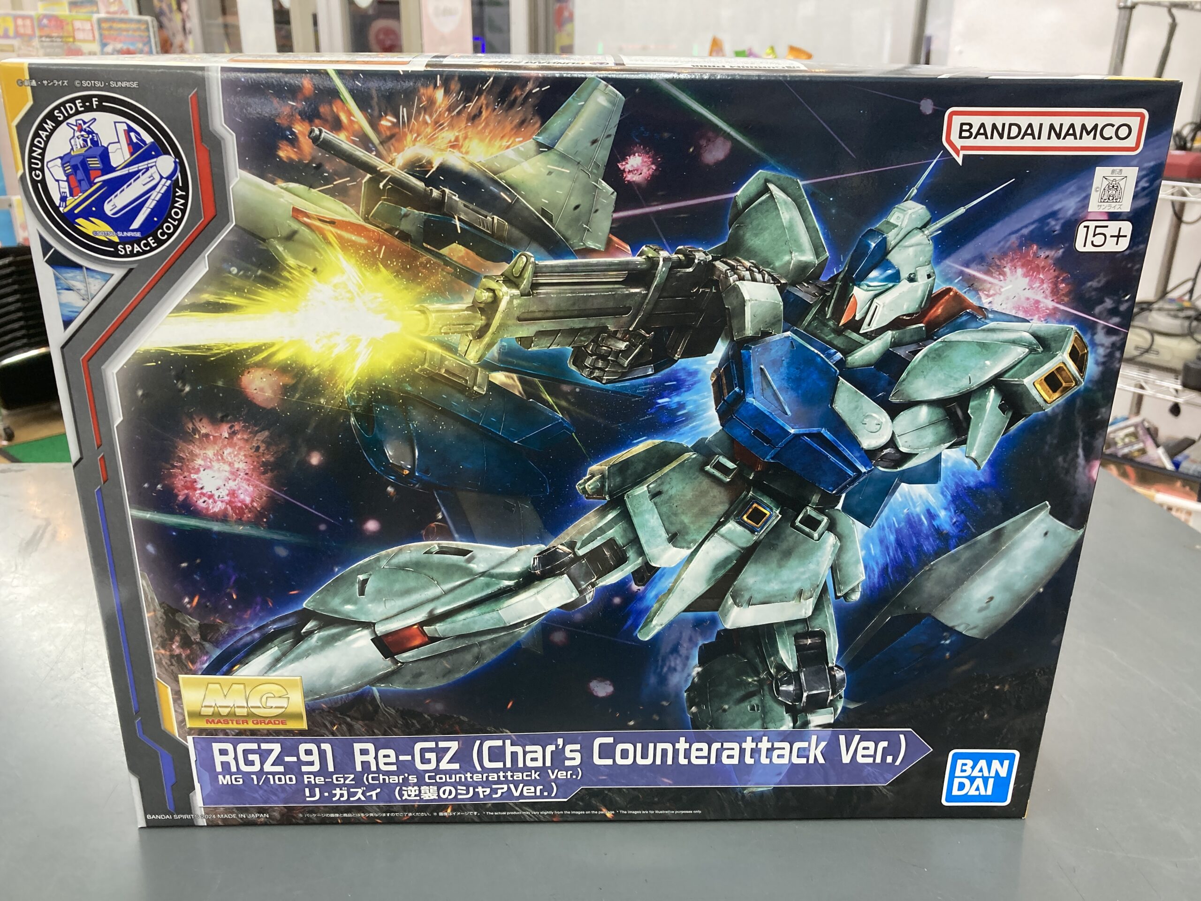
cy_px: 450
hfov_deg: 63.4
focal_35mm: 28
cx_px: 600
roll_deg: -0.5
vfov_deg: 49.7
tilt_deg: -20.2
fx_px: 971
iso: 100
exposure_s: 1/60
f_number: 1.8
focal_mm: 3.99
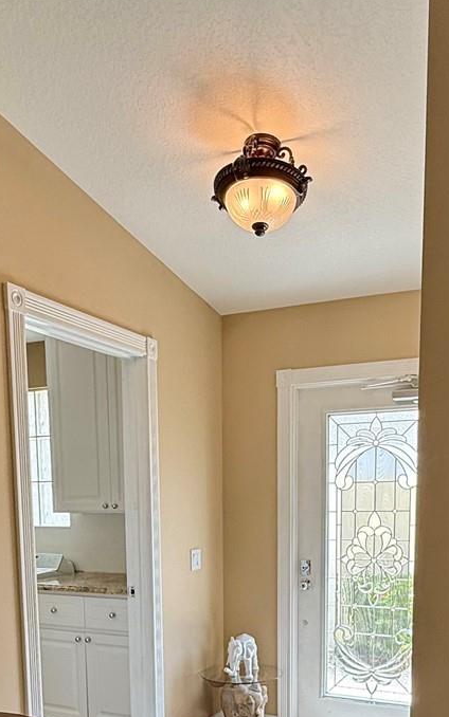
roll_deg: -0.1
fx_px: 685
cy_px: 586
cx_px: 232
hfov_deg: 36.3
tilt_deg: -5.6
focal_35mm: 35
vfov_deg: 51.4
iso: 50
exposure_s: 1/120
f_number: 2.2
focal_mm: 2.22
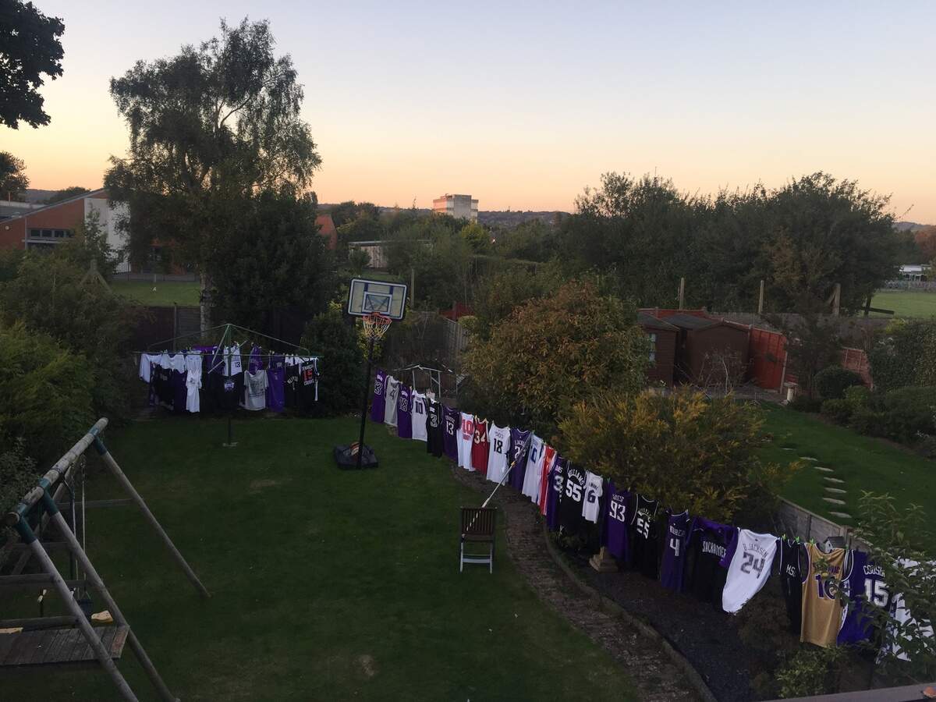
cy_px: 351
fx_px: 784
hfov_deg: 61.7
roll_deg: -2.1
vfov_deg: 48.2
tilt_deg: -7.3
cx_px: 468
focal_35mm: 29
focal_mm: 4.15
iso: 32
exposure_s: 1/100
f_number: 2.2
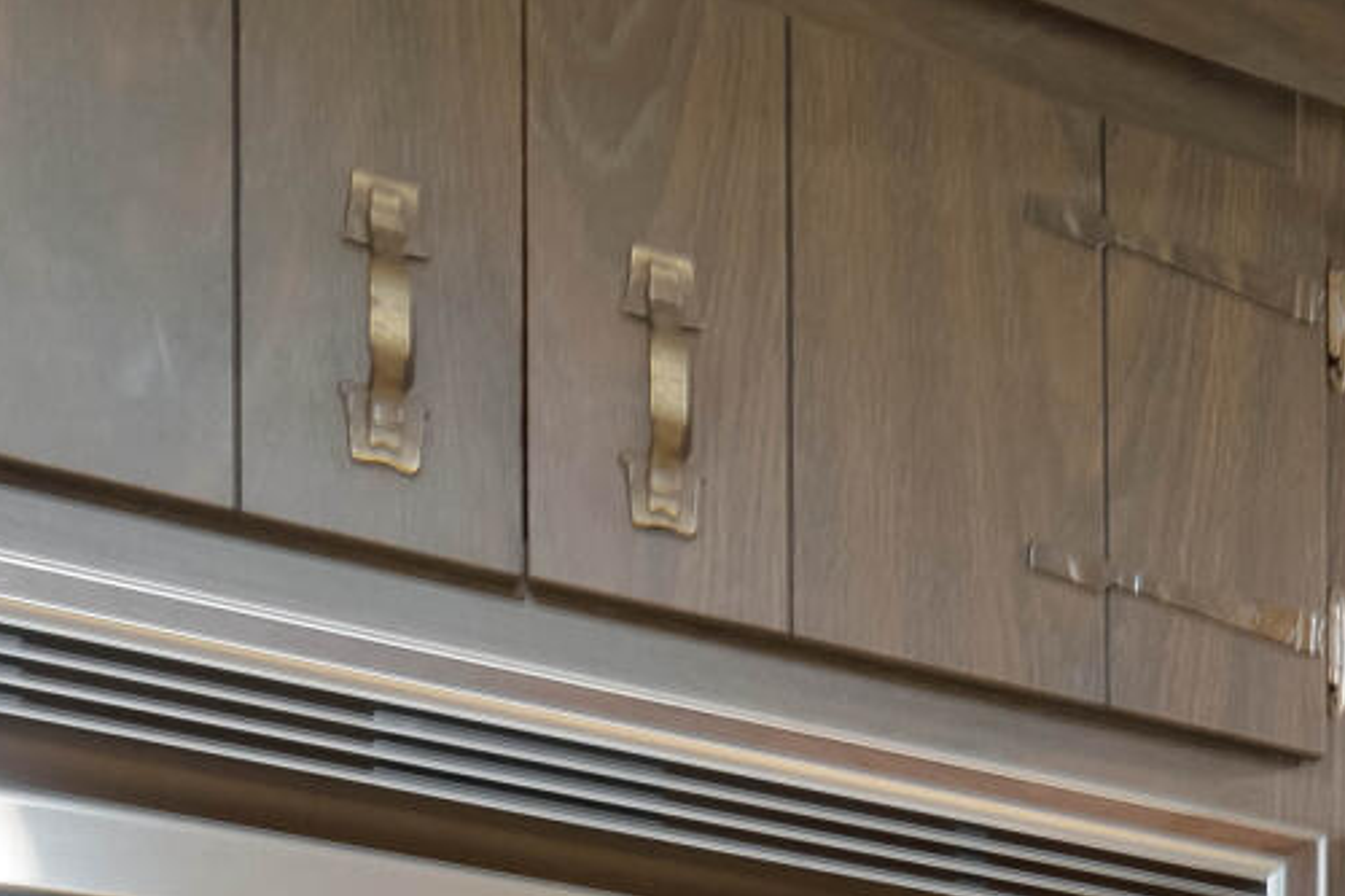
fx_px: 3585
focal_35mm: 96
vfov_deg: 11.7
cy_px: 2127
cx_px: 3268
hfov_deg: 14.1
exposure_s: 1/20
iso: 800
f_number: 8
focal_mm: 16
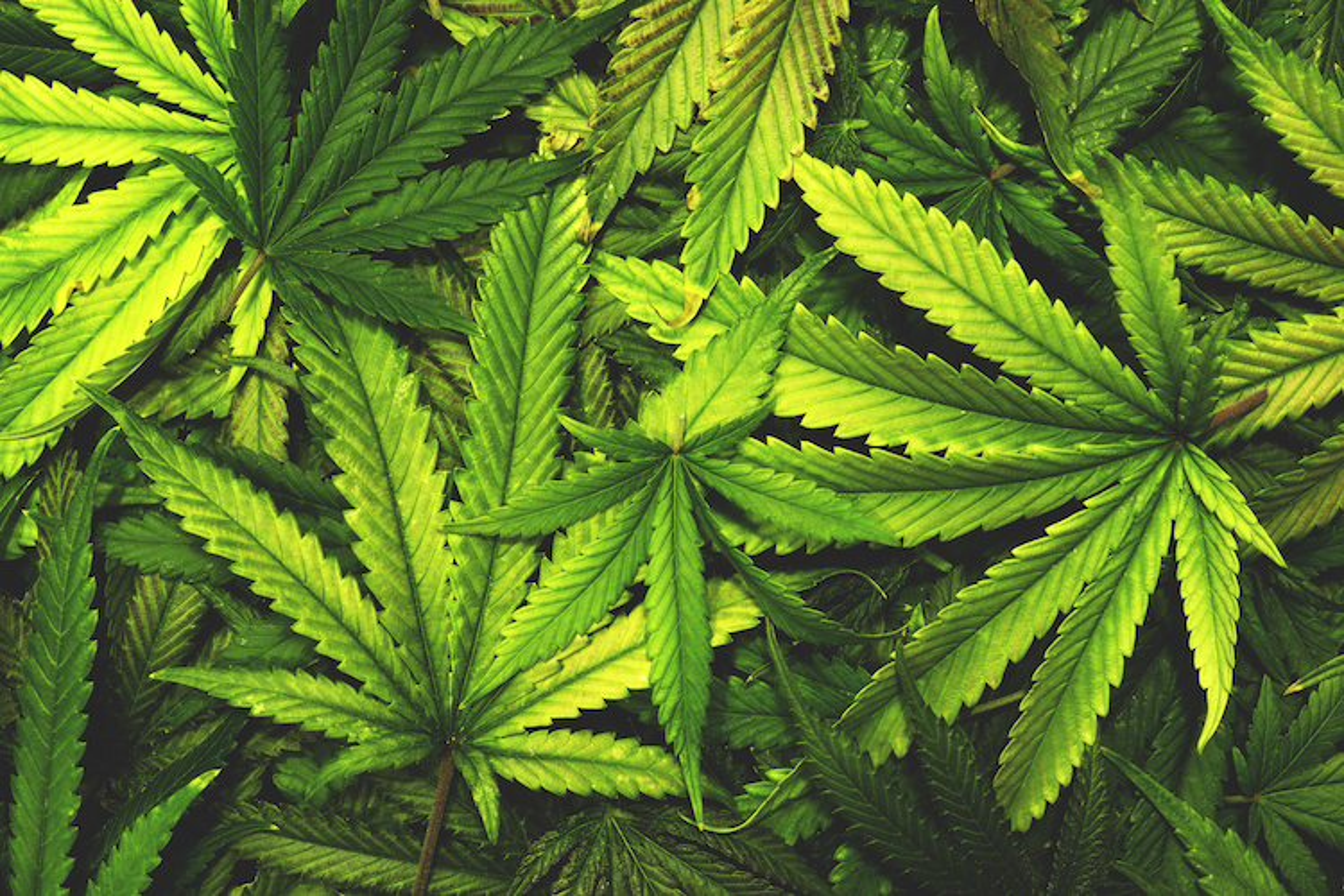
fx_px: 2165
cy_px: 448
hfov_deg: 34.5
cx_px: 672
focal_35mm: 58
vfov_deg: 23.4
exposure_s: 1/125
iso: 125
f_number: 5.6
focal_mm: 21.01
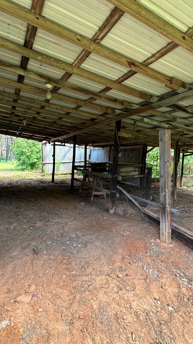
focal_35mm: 21
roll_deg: +0.5
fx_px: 191
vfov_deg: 83.8
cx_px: 94
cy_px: 176
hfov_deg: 53.6
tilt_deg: -4.2
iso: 125
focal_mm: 2.22
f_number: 2.2
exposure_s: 1/99
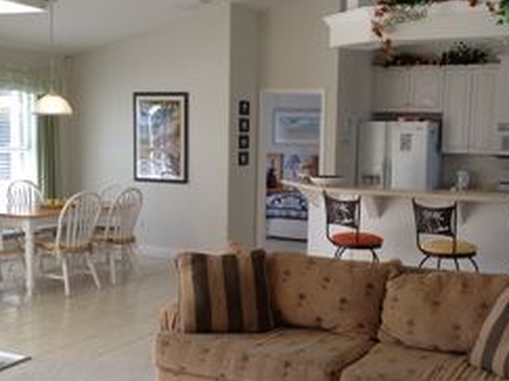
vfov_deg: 27.5
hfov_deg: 36.1
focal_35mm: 53
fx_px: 779
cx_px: 300
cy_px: 214
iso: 64
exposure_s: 1/60
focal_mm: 4.28
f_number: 2.4
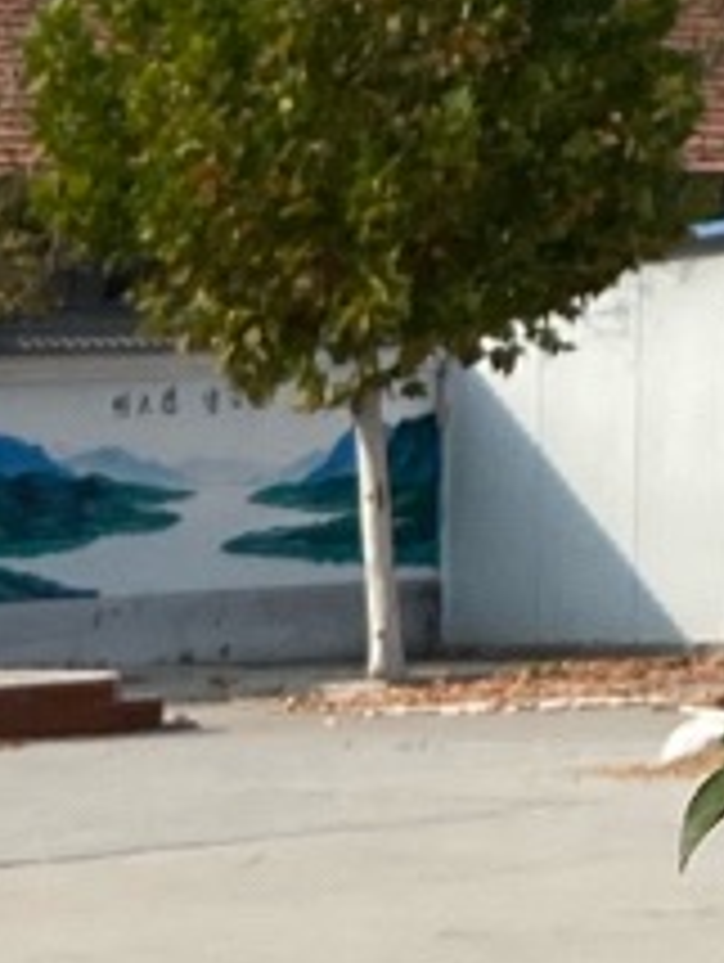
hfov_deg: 7.8
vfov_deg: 10.3
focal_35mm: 182
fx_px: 5065
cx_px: -830
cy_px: 1683
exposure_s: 1/2817
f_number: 1.8
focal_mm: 4.25
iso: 32
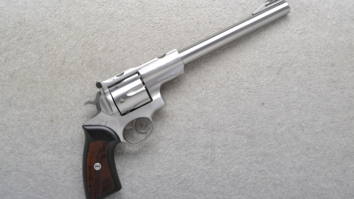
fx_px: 385
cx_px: 177
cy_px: 101
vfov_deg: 29.0
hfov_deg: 49.4
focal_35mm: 41
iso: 3200
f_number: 20
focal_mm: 26
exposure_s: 1/160
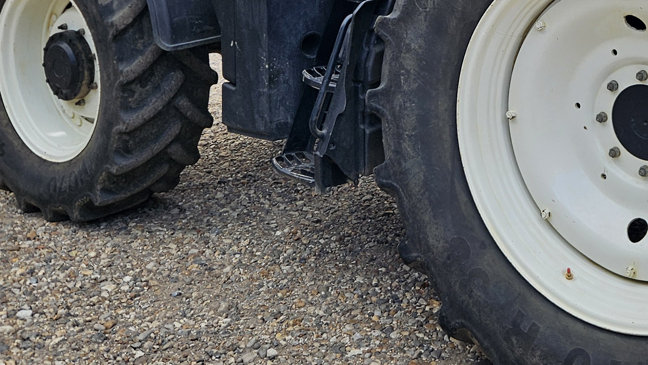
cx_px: 539
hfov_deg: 32.7
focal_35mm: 62
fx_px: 1065
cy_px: -119
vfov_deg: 18.0
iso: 25
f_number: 1.8
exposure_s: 1/378
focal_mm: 5.4
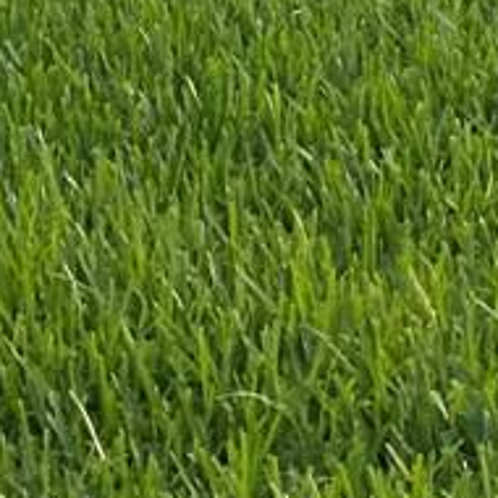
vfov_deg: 4.4
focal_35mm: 387
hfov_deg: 4.5
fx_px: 6299
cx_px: -267
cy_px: -910
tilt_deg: -1.1
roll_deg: -1.0
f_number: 2
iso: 20
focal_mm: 6
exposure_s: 1/255
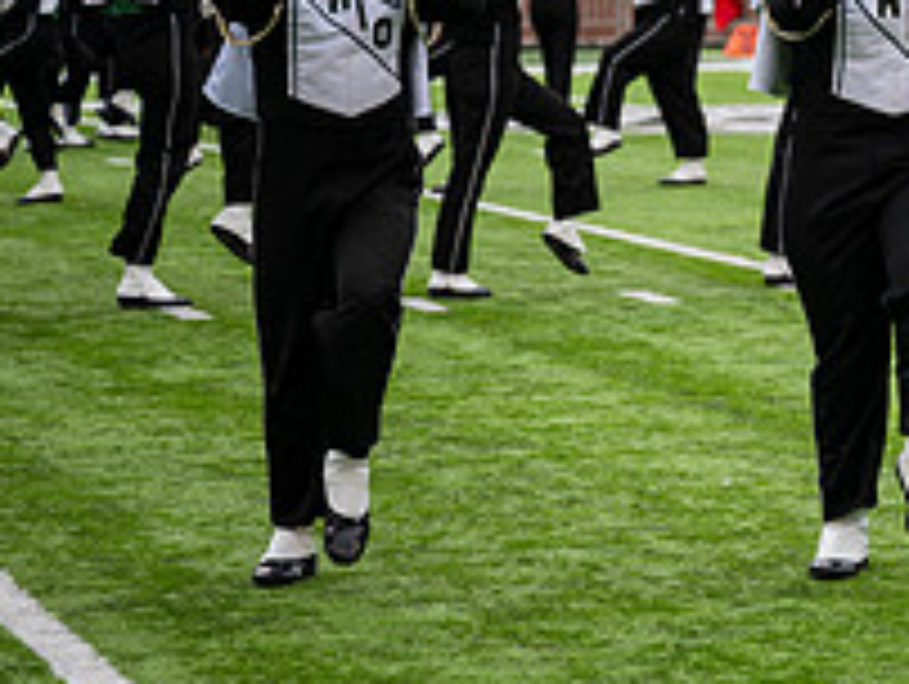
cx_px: 1251
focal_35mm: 193
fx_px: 5074
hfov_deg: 10.0
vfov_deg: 7.7
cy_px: 2
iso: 160
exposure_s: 1/500
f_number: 2.8
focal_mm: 70
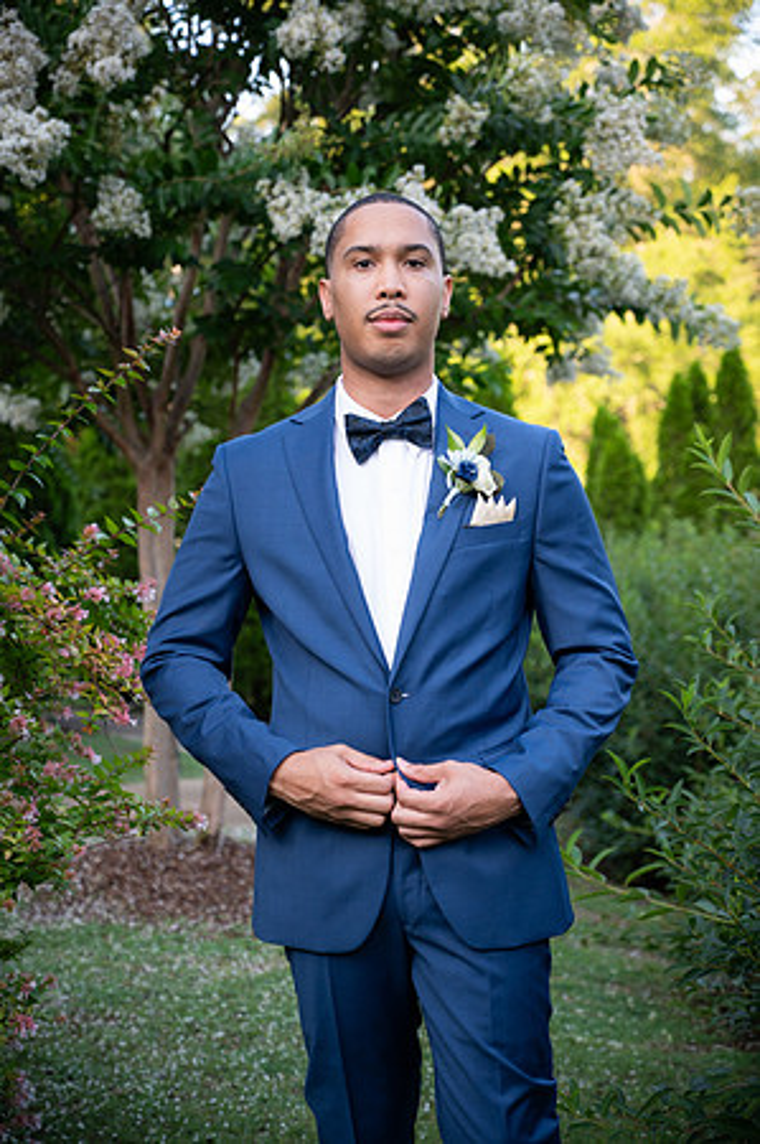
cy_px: 572
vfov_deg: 28.9
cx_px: 380
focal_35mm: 70
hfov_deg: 19.4
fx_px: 2222
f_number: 4
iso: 640
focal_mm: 70
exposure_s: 1/250
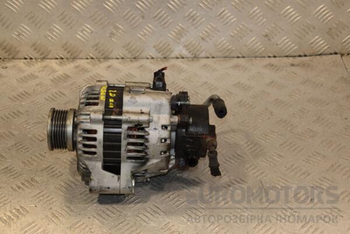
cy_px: 117
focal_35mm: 60
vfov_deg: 22.6
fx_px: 583
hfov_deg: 33.4
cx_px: 175
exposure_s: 1/200
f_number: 5.6
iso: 800
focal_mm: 40
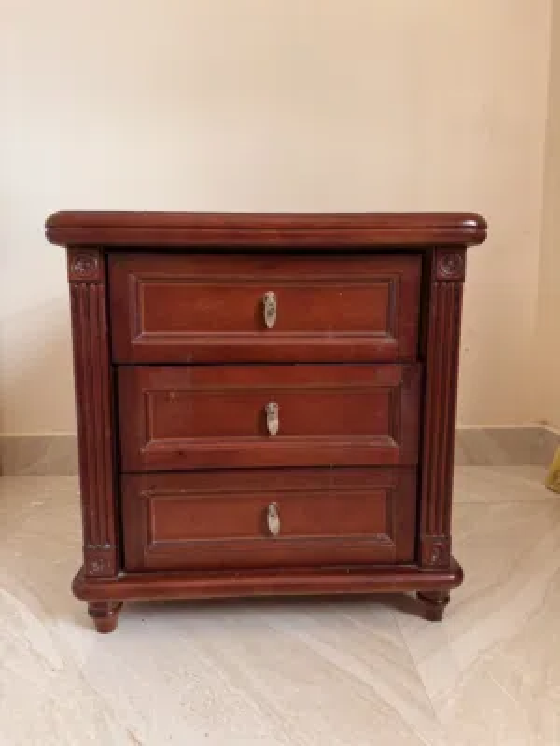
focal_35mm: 24
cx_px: 280
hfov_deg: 56.8
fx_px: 518
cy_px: 373
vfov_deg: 71.6
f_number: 1.78
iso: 640
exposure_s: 1/60
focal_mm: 6.76
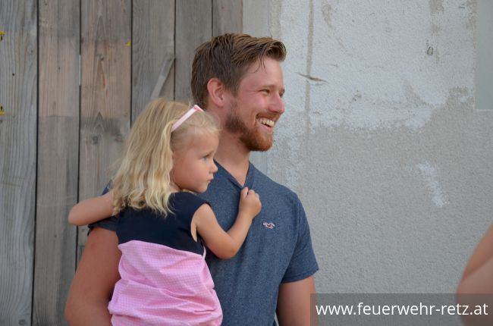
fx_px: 1352
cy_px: 163
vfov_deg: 13.8
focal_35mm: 99
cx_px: 246
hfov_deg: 20.7
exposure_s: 1/160
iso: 200
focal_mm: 66
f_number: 6.3
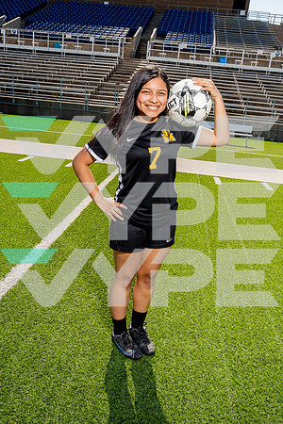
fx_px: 366
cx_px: 142
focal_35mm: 31
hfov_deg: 42.3
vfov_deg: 60.3
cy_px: 212
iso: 320
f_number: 11
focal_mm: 31
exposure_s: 1/250
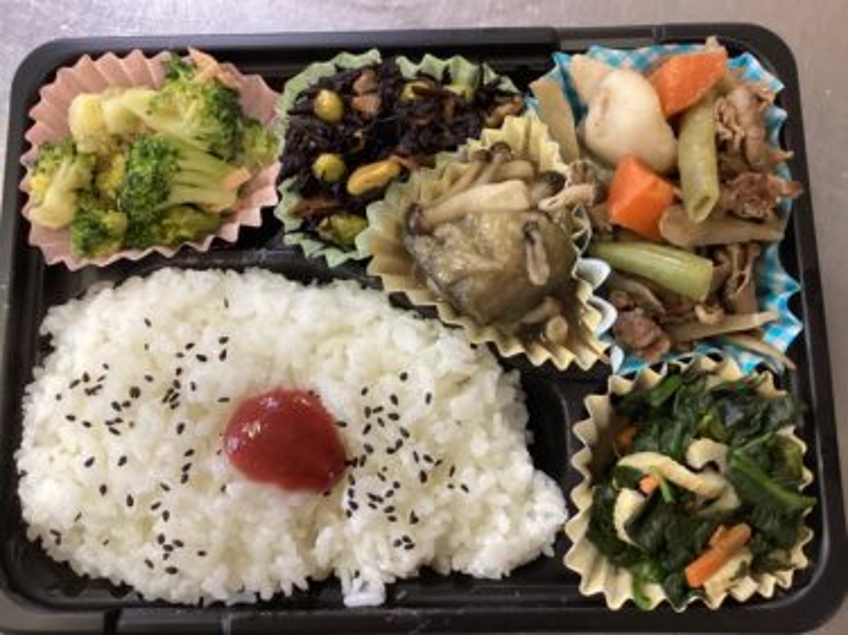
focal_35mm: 31
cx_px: 424
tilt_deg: -78.3
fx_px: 759
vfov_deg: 45.4
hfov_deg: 58.4
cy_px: 318
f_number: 2.4
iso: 200
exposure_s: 1/50
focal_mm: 3.3
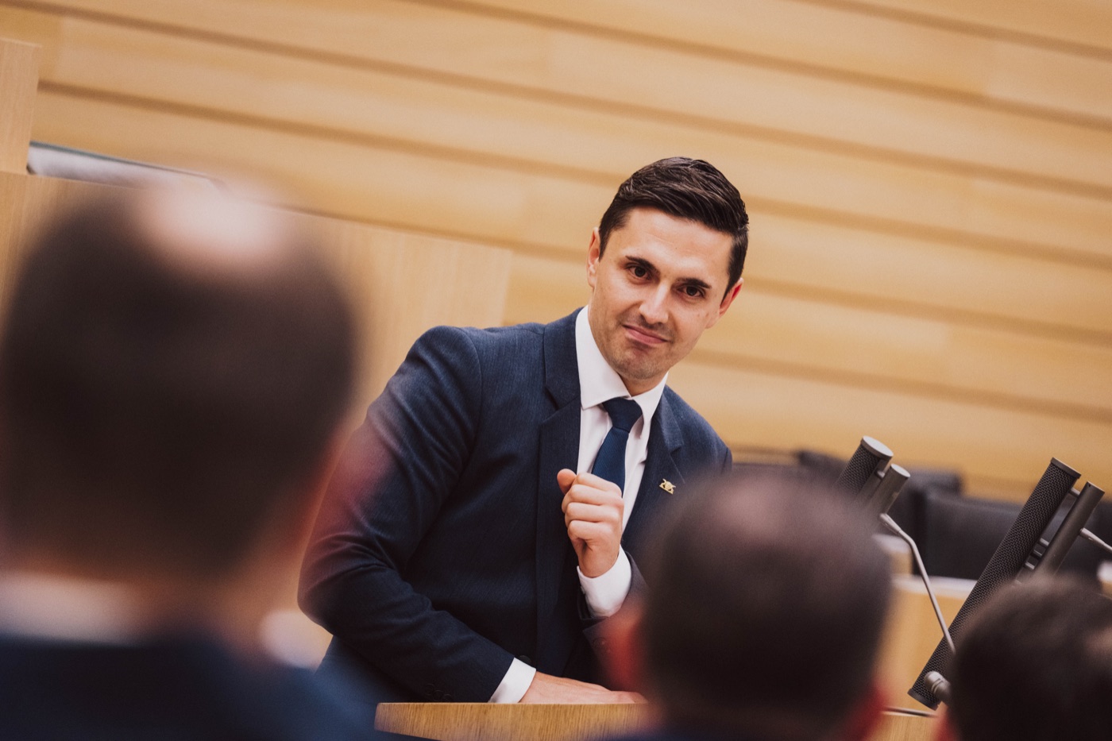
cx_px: 556
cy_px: 370
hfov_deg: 6.3
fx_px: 10099
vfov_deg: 4.2
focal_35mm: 327
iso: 2000
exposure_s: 1/320
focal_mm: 327
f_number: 5.6
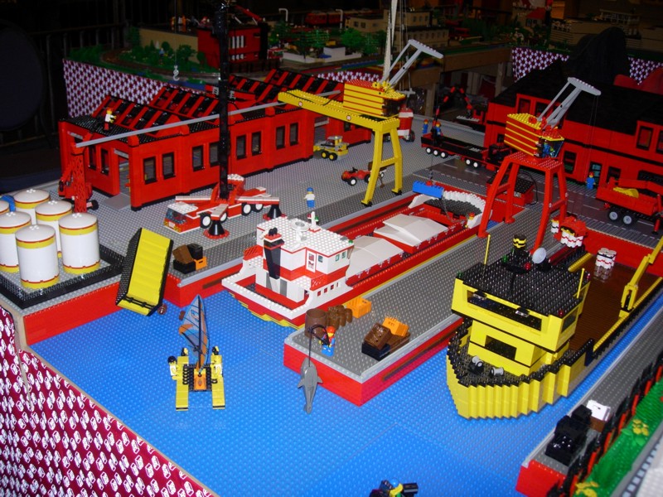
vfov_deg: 37.7
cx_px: 332
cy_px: 248
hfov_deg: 49.0
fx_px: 728
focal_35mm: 38
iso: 79
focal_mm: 7.8
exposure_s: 1/64
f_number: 2.8
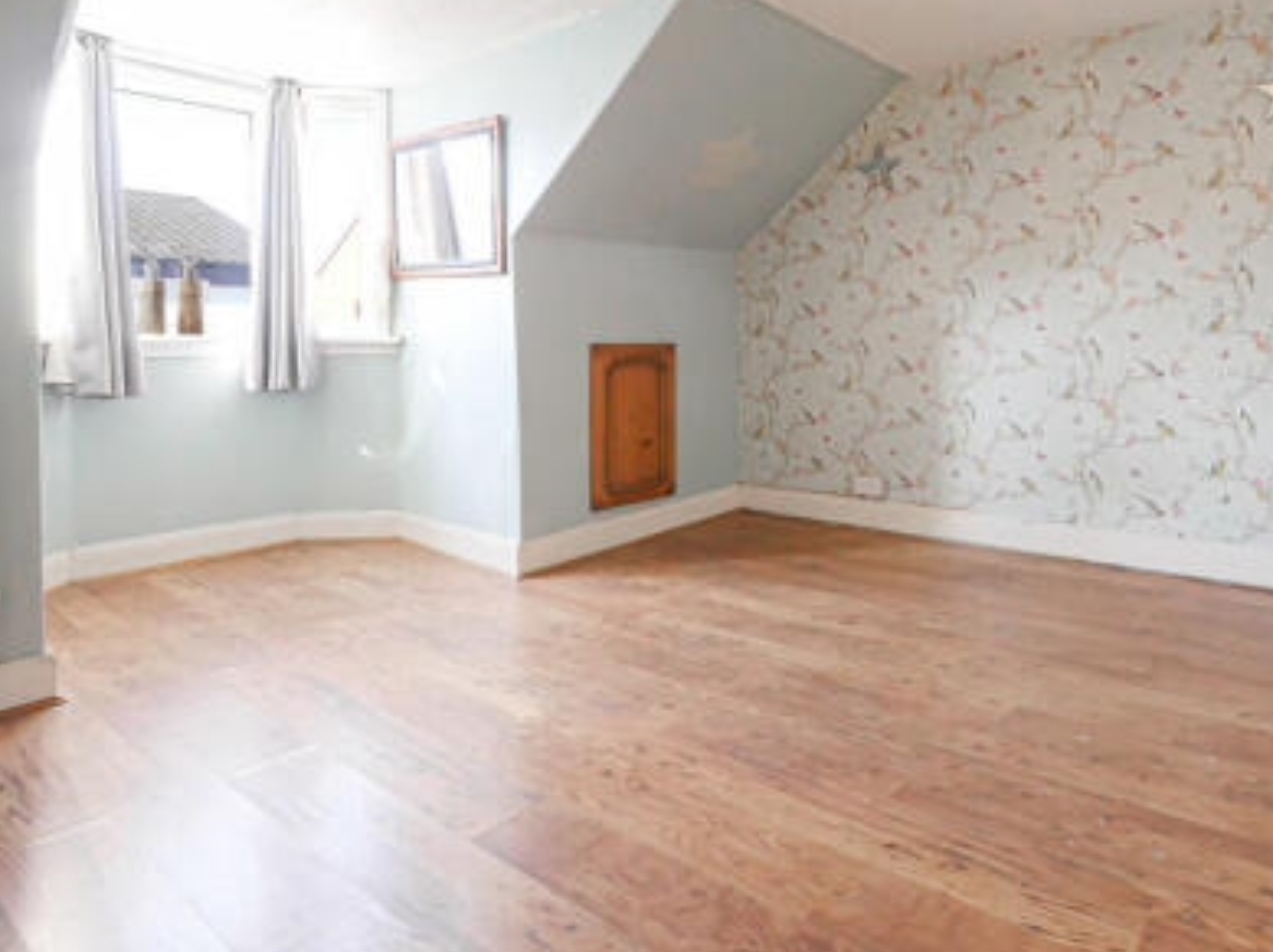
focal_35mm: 21
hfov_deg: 77.6
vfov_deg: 62.5
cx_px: 797
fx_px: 772
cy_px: 358
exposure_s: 1/60
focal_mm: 7
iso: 1600
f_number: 4
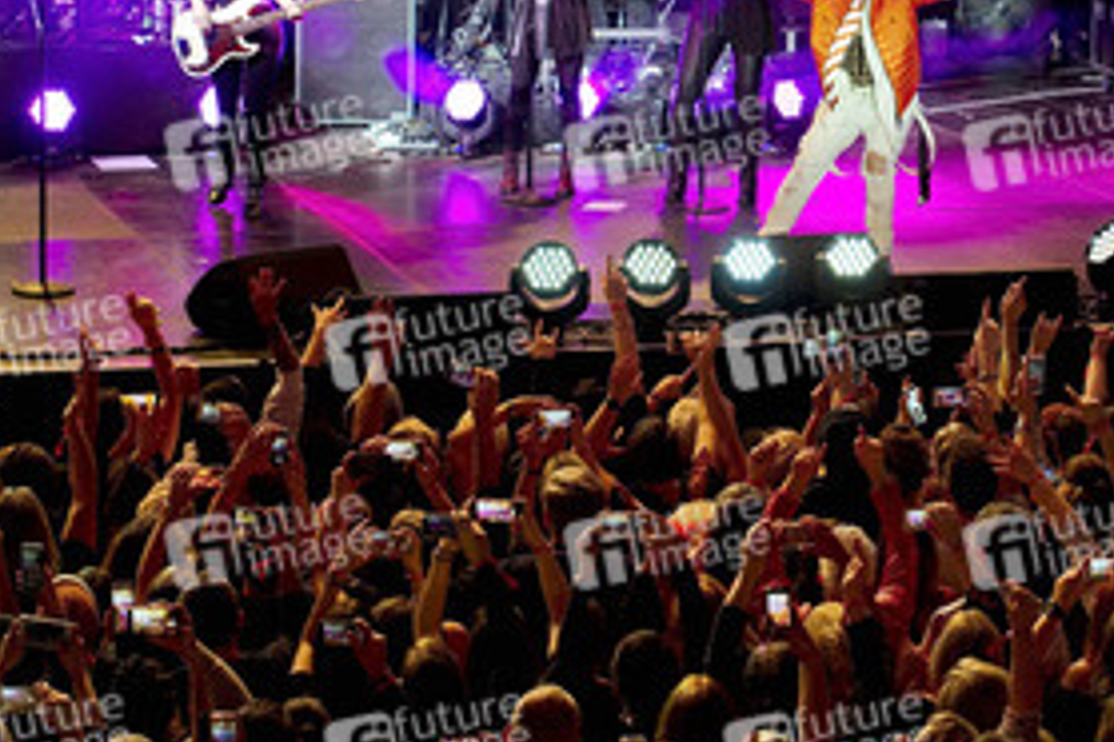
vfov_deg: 12.1
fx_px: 3496
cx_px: 719
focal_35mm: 113
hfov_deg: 18.1
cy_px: 243
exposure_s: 1/250
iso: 1600
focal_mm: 70
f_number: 4
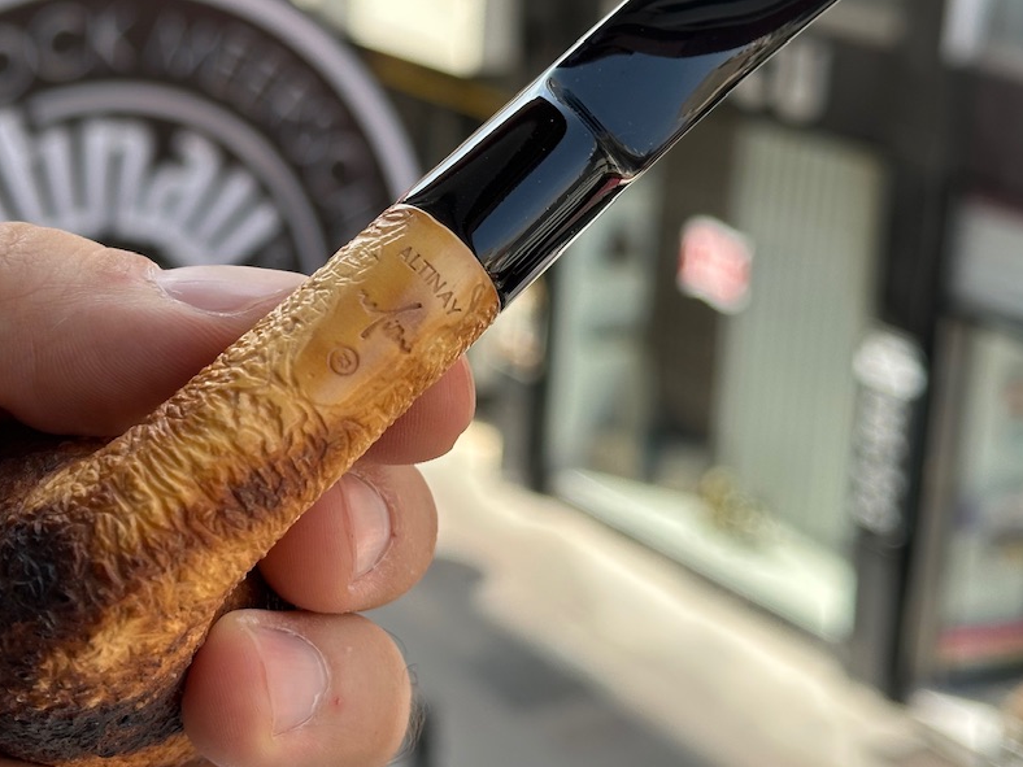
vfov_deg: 18.8
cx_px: 365
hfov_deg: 24.9
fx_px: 2305
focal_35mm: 78
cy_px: 248
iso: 64
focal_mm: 6.86
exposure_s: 1/704
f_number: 1.78
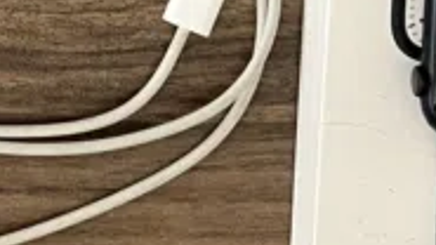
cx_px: 0
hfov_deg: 21.1
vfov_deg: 12.0
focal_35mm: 98
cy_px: -59
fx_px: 1133
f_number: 1.5
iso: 320
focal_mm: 5.7
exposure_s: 1/60
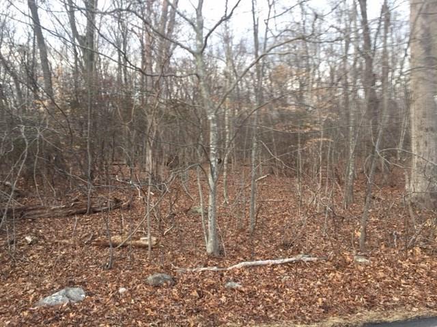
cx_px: 218
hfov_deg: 61.7
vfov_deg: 48.2
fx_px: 366
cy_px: 164
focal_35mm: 29
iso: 32
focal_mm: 4.15
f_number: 2.2
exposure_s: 1/60
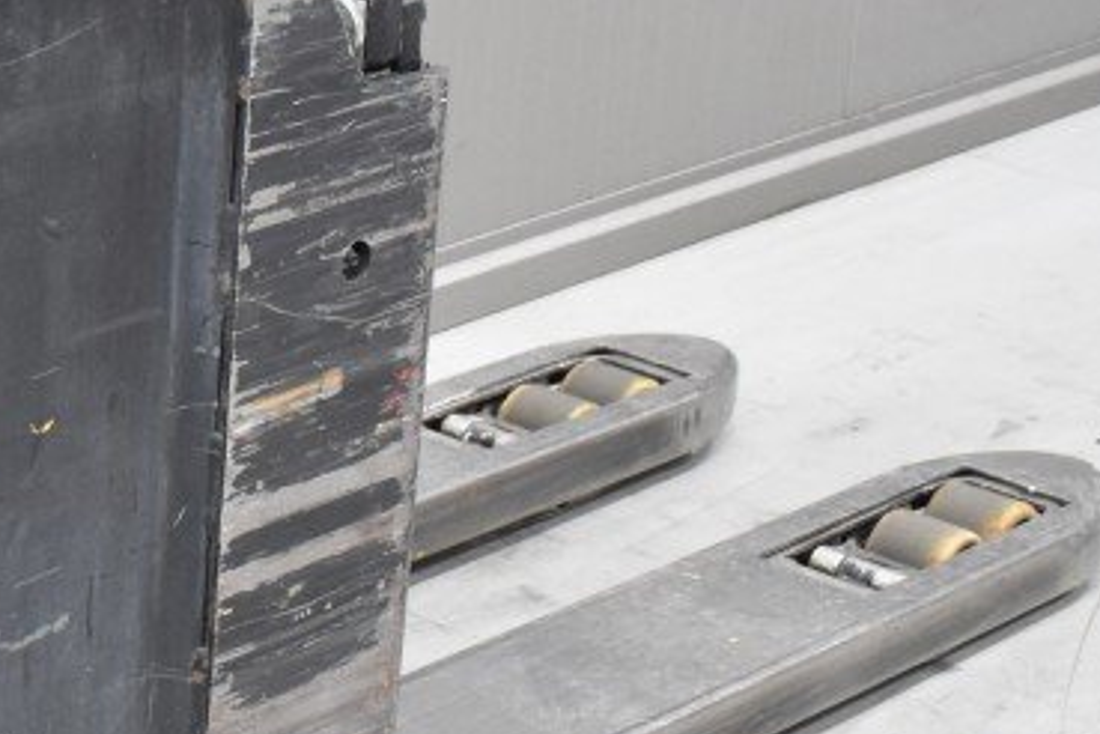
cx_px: -358
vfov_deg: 11.7
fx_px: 3575
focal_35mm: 117
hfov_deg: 16.5
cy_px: 445
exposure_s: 1/25
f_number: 5
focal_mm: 24
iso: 1600
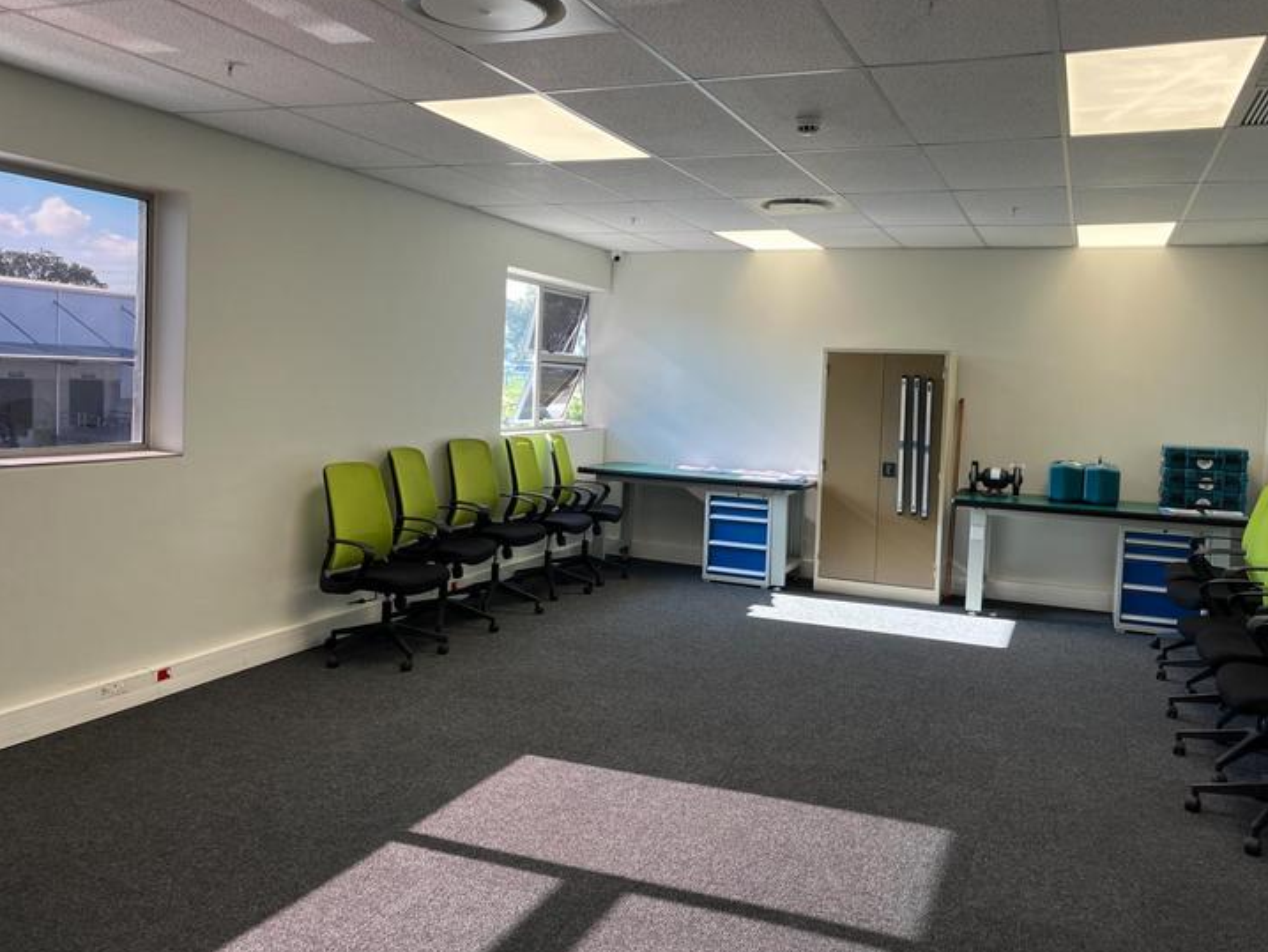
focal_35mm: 29
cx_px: 647
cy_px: 434
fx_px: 1062
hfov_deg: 61.6
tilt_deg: -3.0
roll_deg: -2.3
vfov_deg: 48.2
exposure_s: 1/122
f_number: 1.6
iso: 40
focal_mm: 5.1
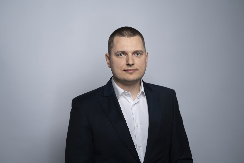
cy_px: 82
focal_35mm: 85
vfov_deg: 16.1
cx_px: 122
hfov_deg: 23.9
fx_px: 576
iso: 100
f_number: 3.2
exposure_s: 1/125
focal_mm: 85
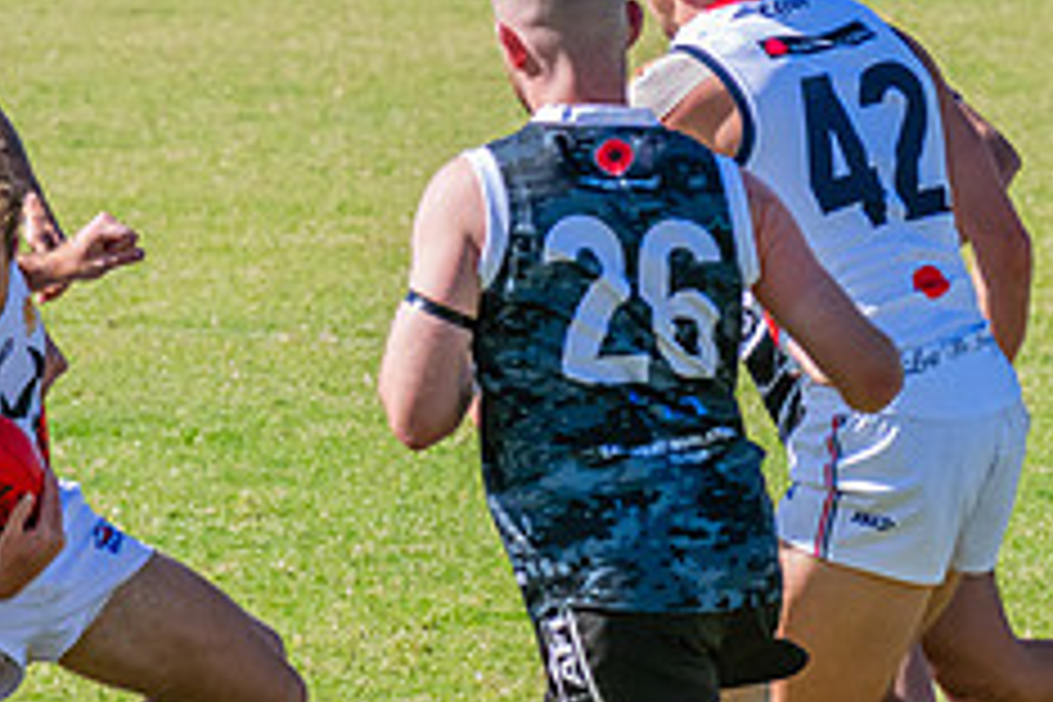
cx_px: -61
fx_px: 20971
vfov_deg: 1.9
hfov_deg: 2.9
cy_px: 503
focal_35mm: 717
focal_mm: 240
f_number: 14
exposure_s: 1/1250
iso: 1600
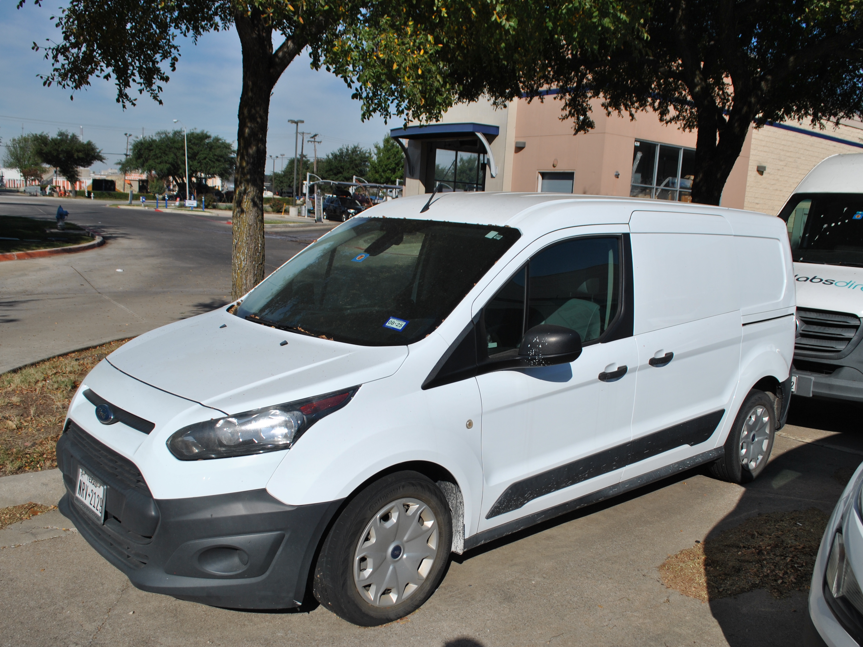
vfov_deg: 46.8
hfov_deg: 60.0
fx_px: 748
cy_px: 327
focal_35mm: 30
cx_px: 440
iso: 100
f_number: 5.6
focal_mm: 18
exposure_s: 1/1000
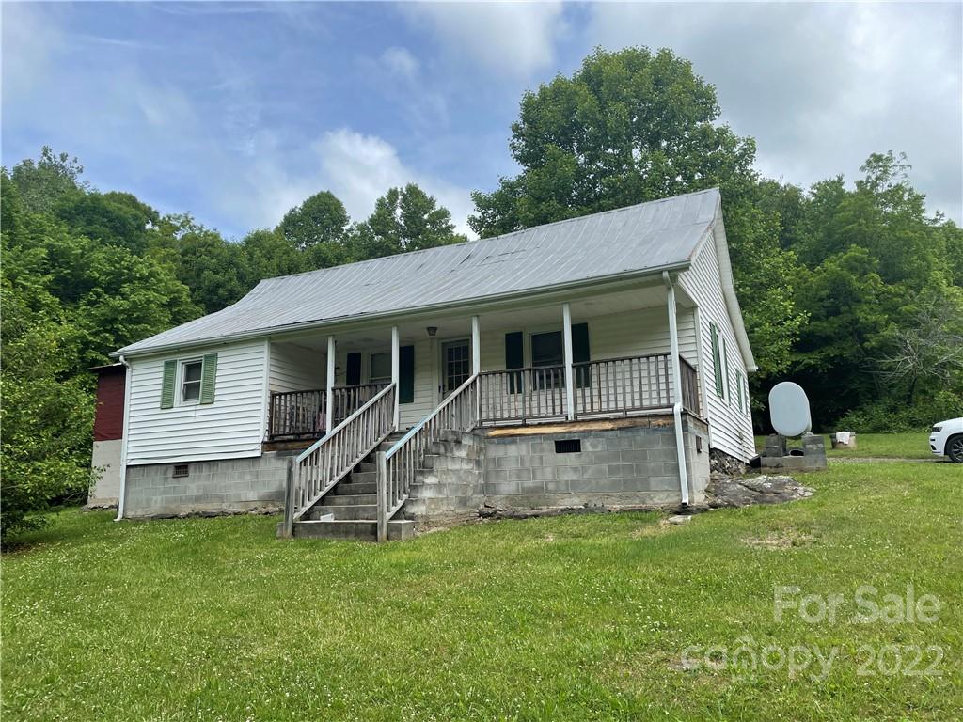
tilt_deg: +11.9
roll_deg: +1.2
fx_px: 723
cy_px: 361
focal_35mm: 26
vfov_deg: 53.1
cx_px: 482
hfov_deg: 67.3
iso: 32
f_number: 1.6
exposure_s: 1/2959
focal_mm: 4.2
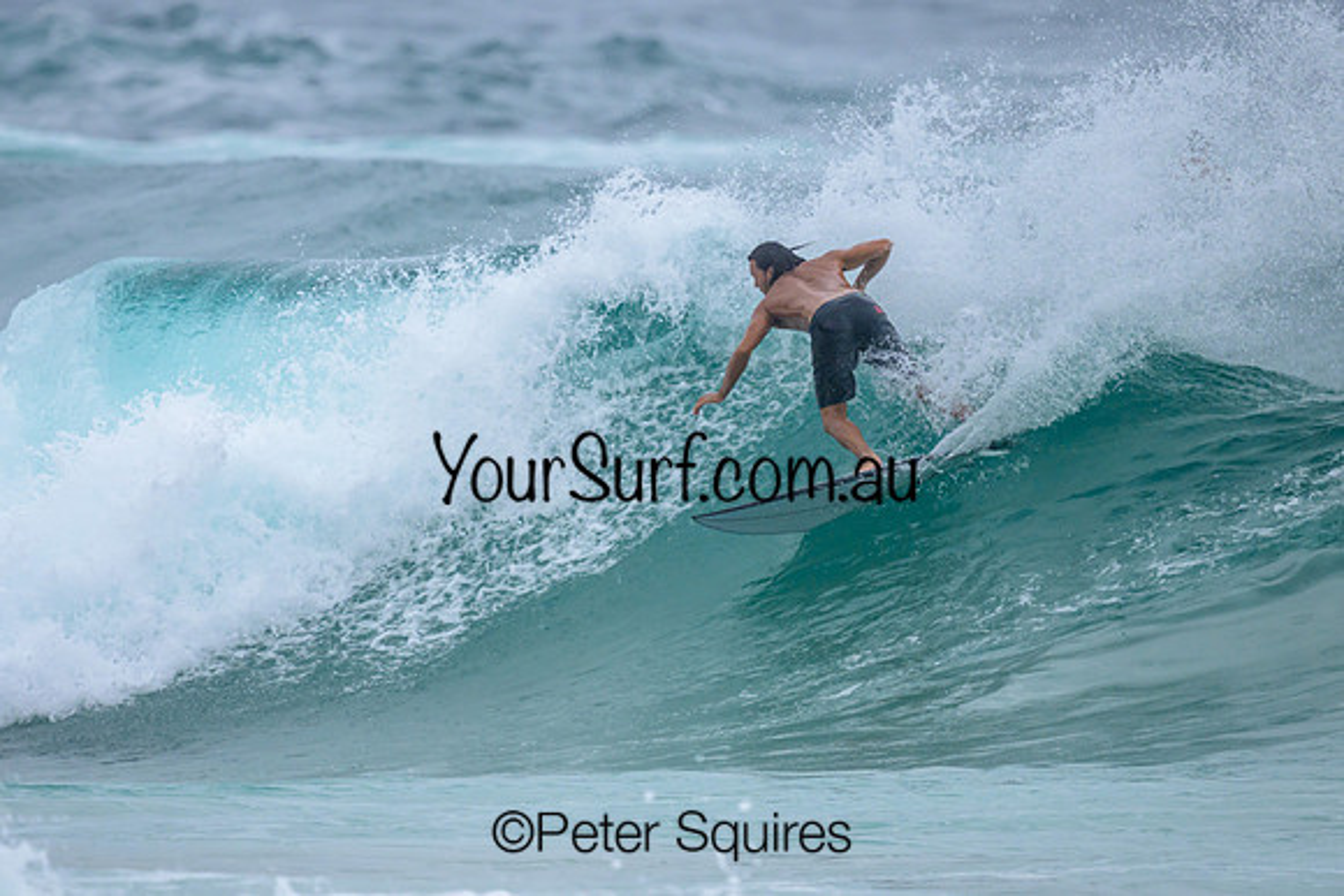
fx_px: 41074
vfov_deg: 1.3
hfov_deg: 1.9
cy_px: 473
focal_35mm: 1100
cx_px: 690
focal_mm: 800
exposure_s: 1/2000
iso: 500
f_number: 6.3
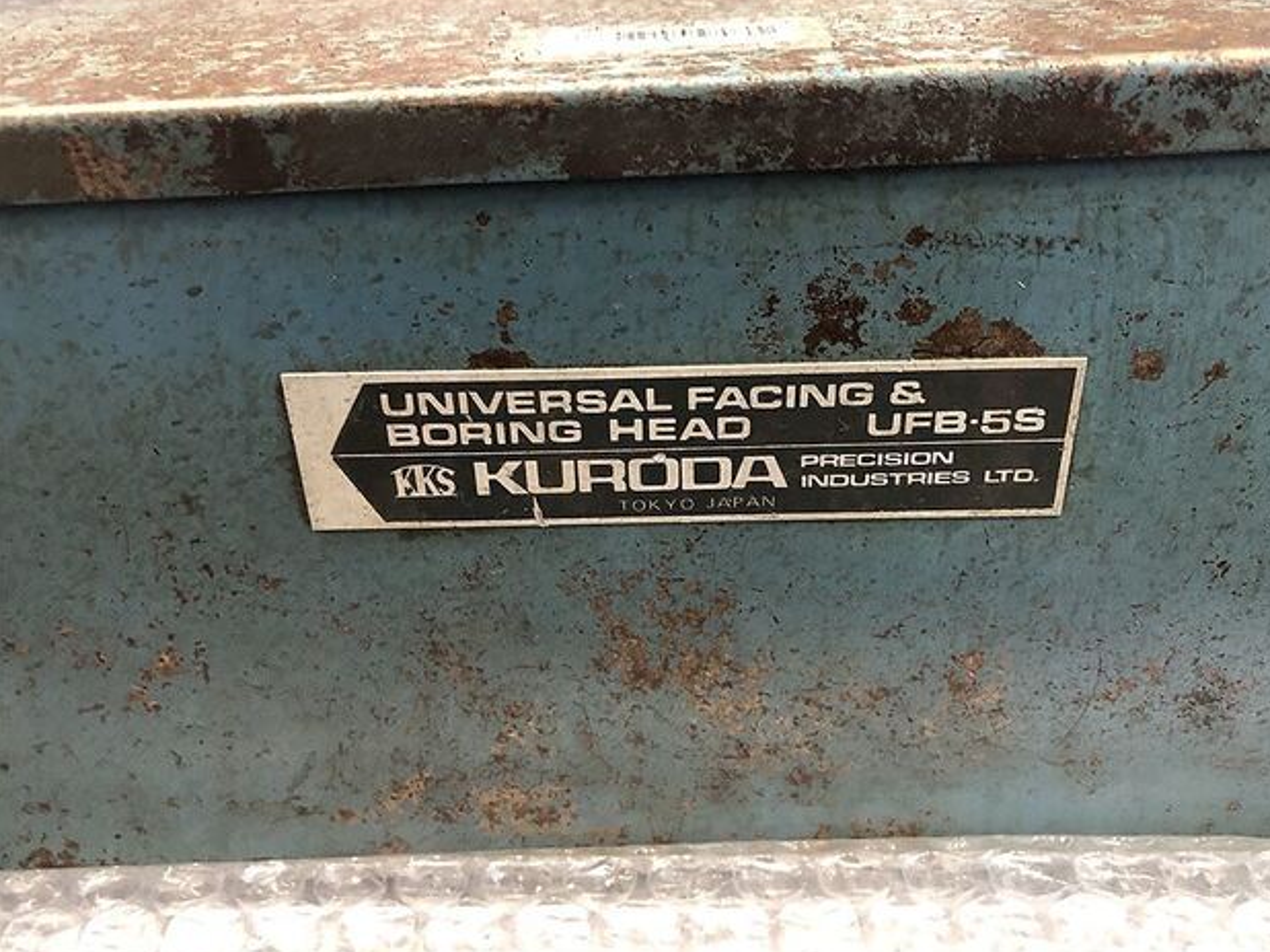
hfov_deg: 61.7
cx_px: 653
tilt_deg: -29.9
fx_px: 1064
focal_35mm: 29
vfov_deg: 48.2
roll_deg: +1.2
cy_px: 471
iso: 100
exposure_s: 1/11
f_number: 1.8
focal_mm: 3.99
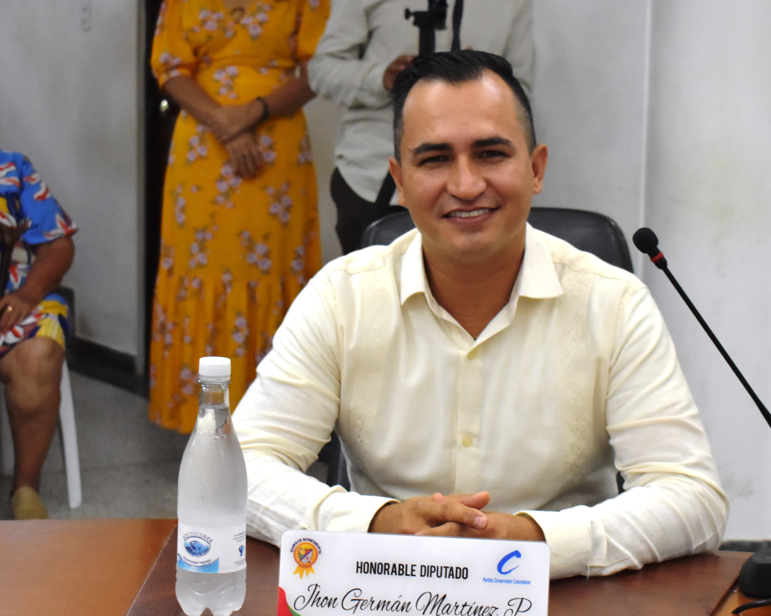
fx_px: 1643
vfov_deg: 21.3
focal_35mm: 72
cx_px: 450
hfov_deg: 26.4
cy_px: 335
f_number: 4.8
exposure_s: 1/60
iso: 3200
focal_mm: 38
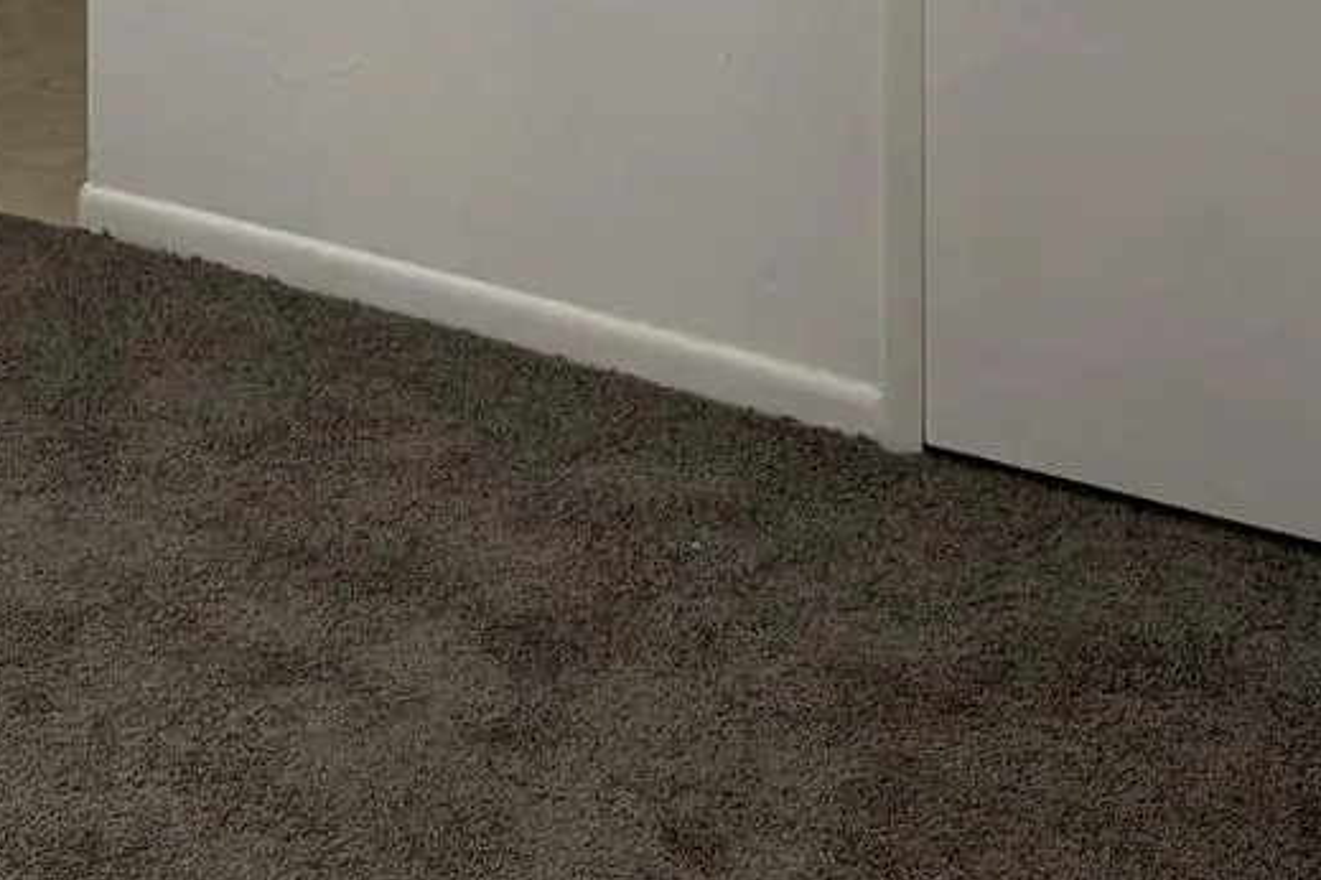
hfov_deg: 26.2
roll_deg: -0.5
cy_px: -516
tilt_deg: -5.1
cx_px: 430
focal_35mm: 77
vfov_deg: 16.0
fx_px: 2825
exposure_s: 1/120
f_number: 1.78
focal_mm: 6.76
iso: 125
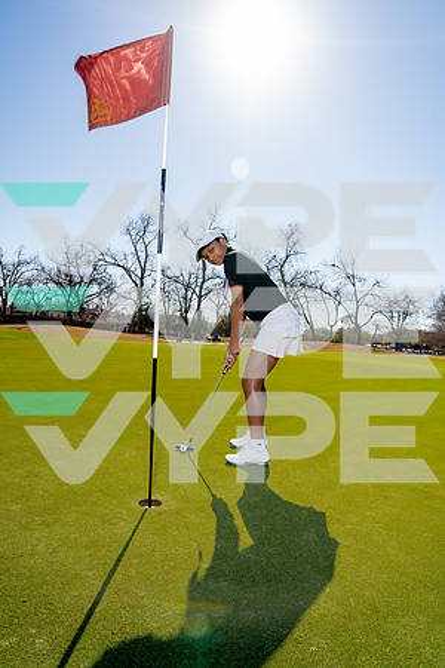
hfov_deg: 51.3
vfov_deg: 71.5
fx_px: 464
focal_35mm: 25
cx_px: 222
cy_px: 334
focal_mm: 25
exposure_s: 1/250
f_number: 5.6
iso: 100
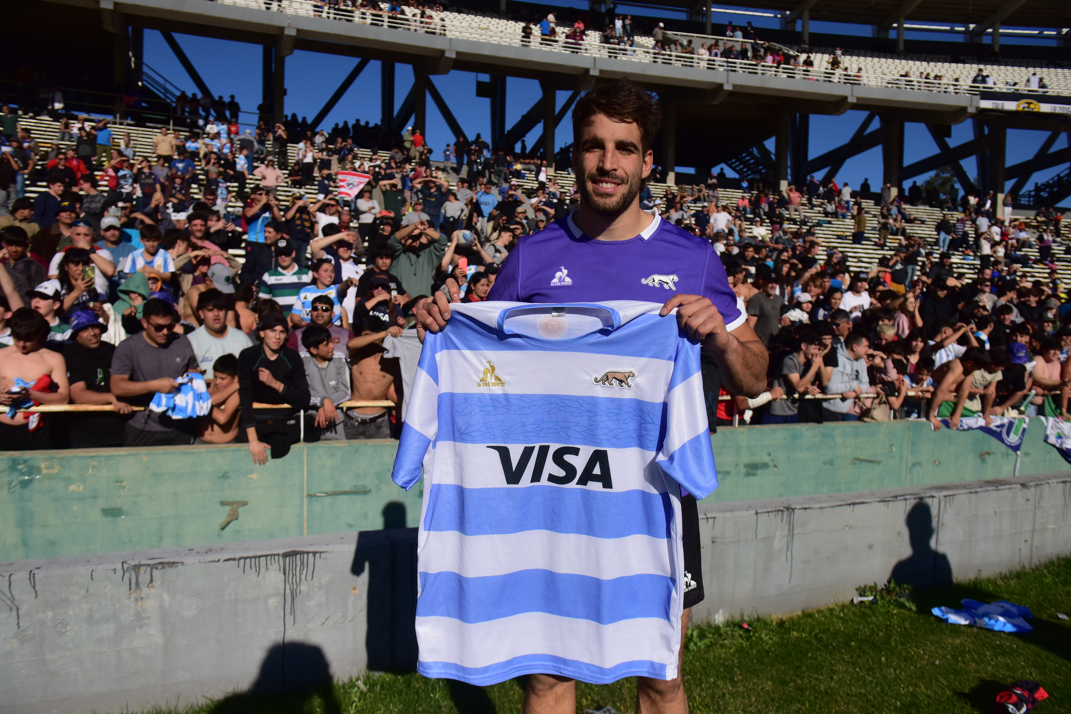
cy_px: 357
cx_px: 536
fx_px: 803
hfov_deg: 67.4
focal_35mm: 27
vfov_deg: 47.9
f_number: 4
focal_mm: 27
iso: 500
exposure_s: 1/8000
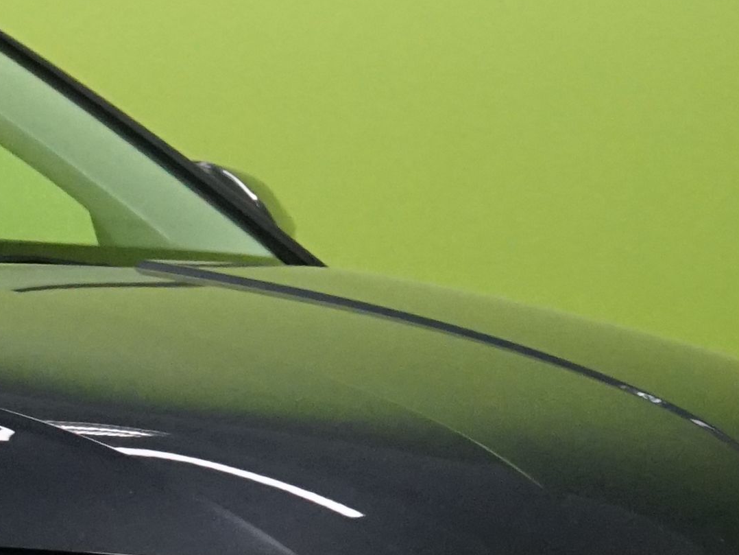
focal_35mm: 321
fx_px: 6854
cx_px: -497
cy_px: 473
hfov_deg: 6.1
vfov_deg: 4.6
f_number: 5
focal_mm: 60
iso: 4000
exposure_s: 1/160
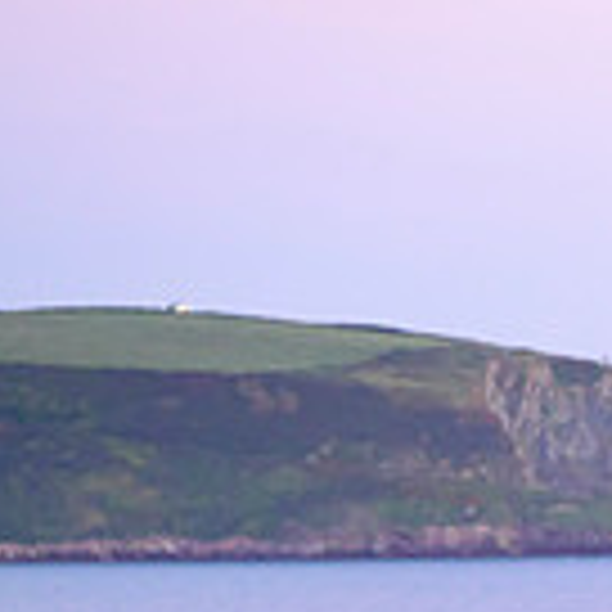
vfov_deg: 4.4
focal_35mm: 398
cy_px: 790
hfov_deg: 4.3
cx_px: 1287
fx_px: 7961
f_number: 2.8
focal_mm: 110
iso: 1250
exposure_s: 1/250
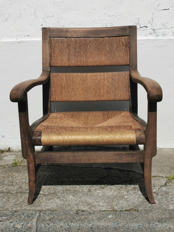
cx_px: 87
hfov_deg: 26.6
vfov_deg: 34.9
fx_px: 369
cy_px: 116
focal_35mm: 55
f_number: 1.6
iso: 50
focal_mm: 5.56
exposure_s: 1/8850
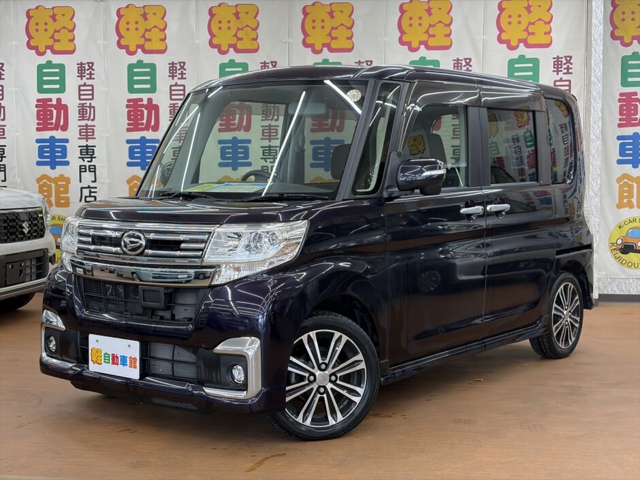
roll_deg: +0.2
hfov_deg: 36.8
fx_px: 961
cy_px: 240
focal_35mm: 52
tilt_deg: -4.8
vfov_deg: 28.0
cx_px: 320
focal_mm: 5.96
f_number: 1.6
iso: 40
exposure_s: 1/50
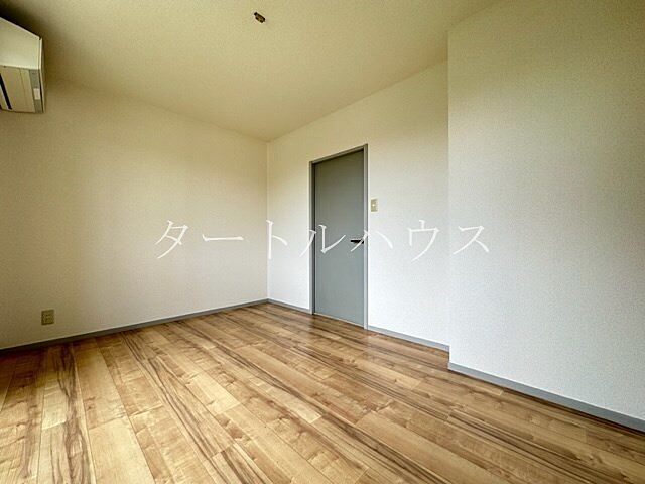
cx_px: 322
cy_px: 242
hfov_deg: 102.1
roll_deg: -0.1
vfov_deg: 85.7
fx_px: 261
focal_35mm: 14
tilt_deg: -0.6
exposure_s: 1/99
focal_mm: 2.22
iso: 50
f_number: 2.2
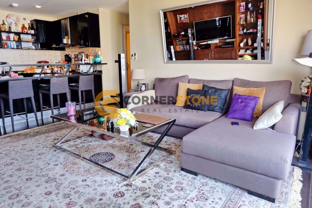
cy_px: 104
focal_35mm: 24
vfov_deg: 53.1
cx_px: 156
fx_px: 208
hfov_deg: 73.7
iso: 200
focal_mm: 16
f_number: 3.5
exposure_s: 1/30
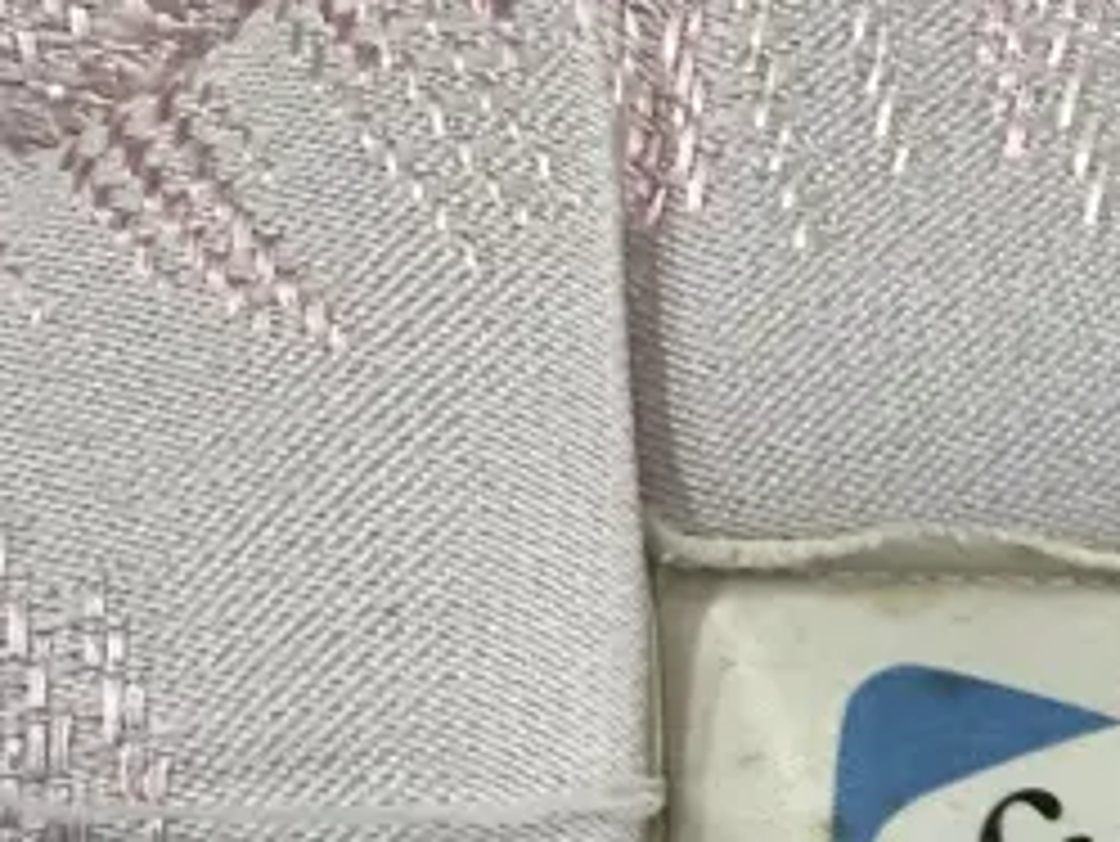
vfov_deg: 12.8
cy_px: 1418
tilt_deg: -84.9
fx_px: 3464
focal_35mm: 107
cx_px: 2213
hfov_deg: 15.1
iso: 40
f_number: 1.8
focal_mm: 4.25
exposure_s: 1/100
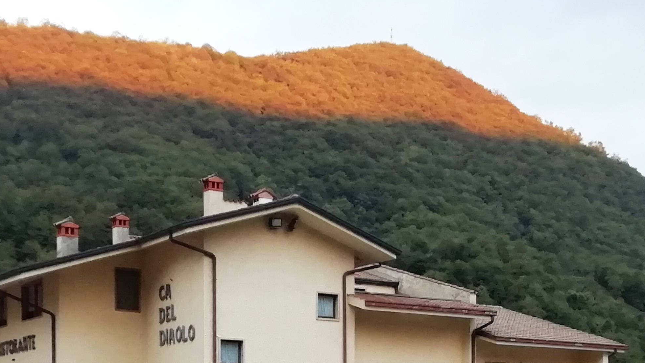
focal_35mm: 67
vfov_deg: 16.9
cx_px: 323
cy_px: 478
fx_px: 1146
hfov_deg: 31.4
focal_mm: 3.46
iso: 100
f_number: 2.2
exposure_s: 1/50
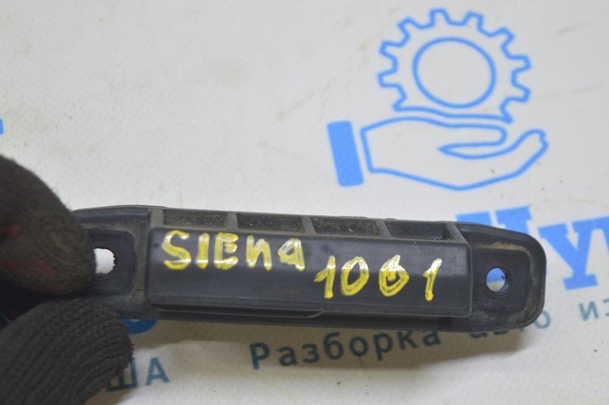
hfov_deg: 24.6
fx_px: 1394
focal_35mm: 82
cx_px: 304
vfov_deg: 16.5
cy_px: 202
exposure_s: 1/20
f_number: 5.6
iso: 400
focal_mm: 55
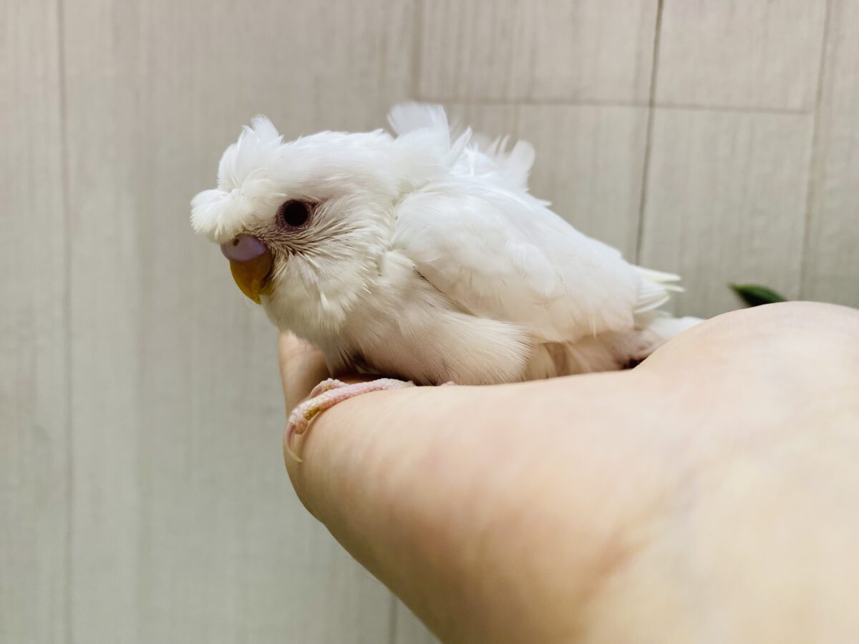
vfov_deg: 54.9
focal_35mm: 25
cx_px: 430
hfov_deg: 69.4
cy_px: 322
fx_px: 620
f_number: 1.8
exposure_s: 1/100
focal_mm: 4.25
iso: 50
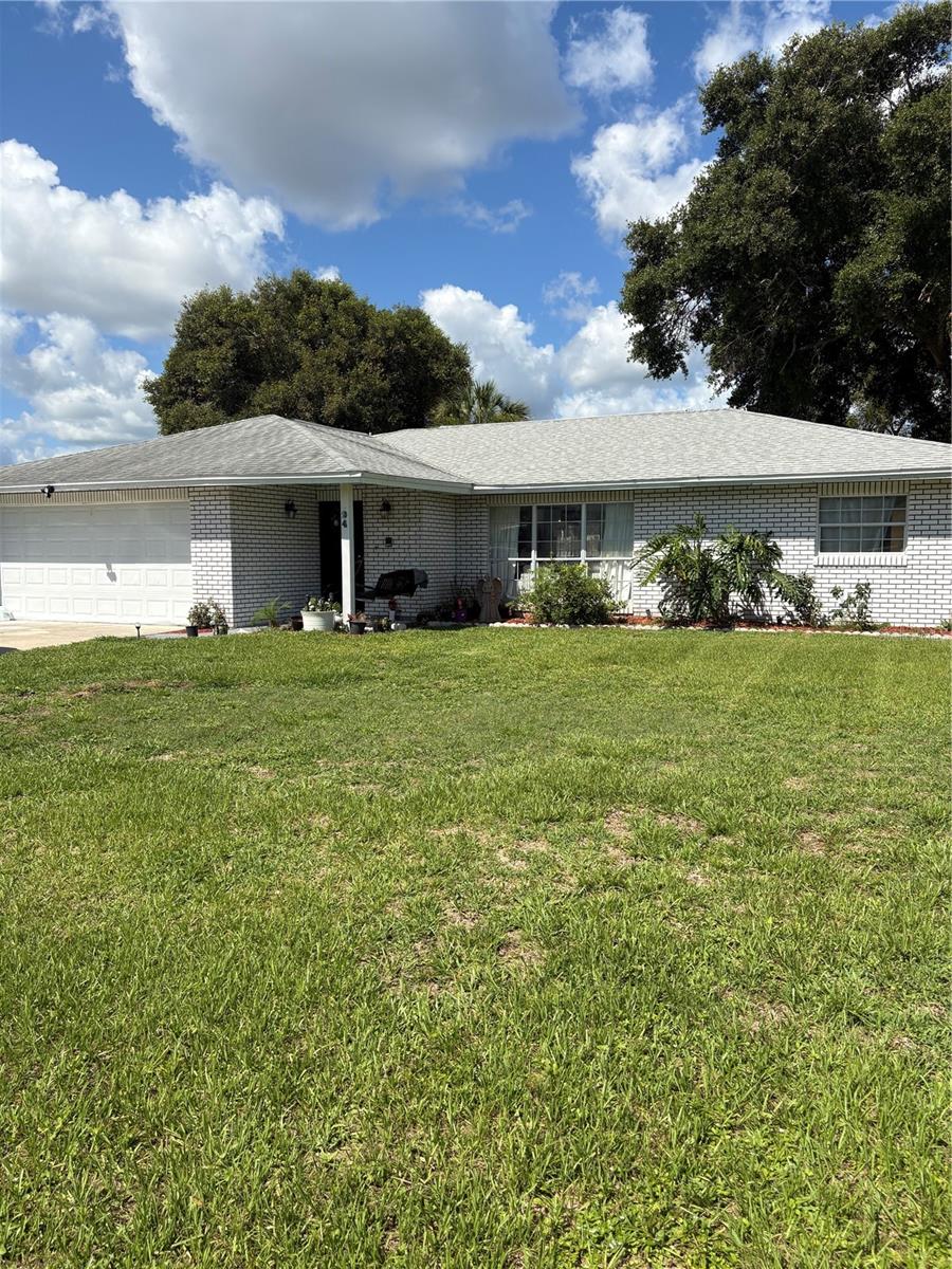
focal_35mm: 26
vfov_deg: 67.3
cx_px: 476
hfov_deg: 53.1
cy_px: 634
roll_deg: -0.3
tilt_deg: -4.6
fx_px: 953
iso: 50
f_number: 1.6
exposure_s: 1/3623
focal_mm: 5.96
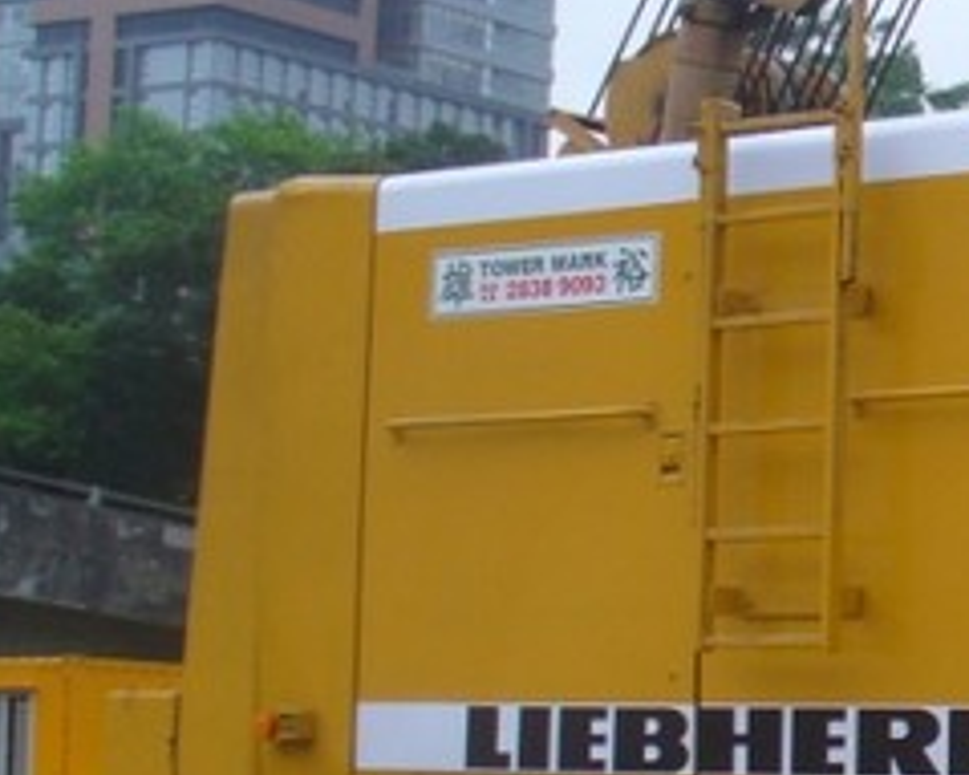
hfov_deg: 14.7
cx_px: 1480
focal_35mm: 121
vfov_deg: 12.7
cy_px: 609
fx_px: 3469
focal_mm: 6.1
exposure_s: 1/320
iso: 64
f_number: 2.8
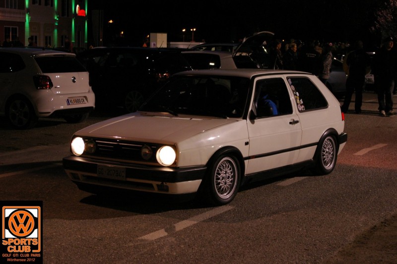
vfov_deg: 20.2
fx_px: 744
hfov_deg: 29.9
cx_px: 198
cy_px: 132
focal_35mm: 68
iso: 800
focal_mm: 45
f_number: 4.5
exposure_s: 1/10
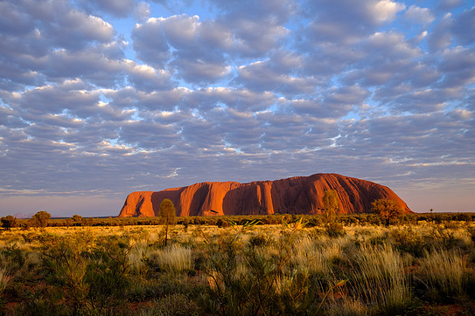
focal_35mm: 31
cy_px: 158
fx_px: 409
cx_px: 237
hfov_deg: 60.3
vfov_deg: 42.3
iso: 400
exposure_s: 1/750
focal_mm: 19.1
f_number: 4
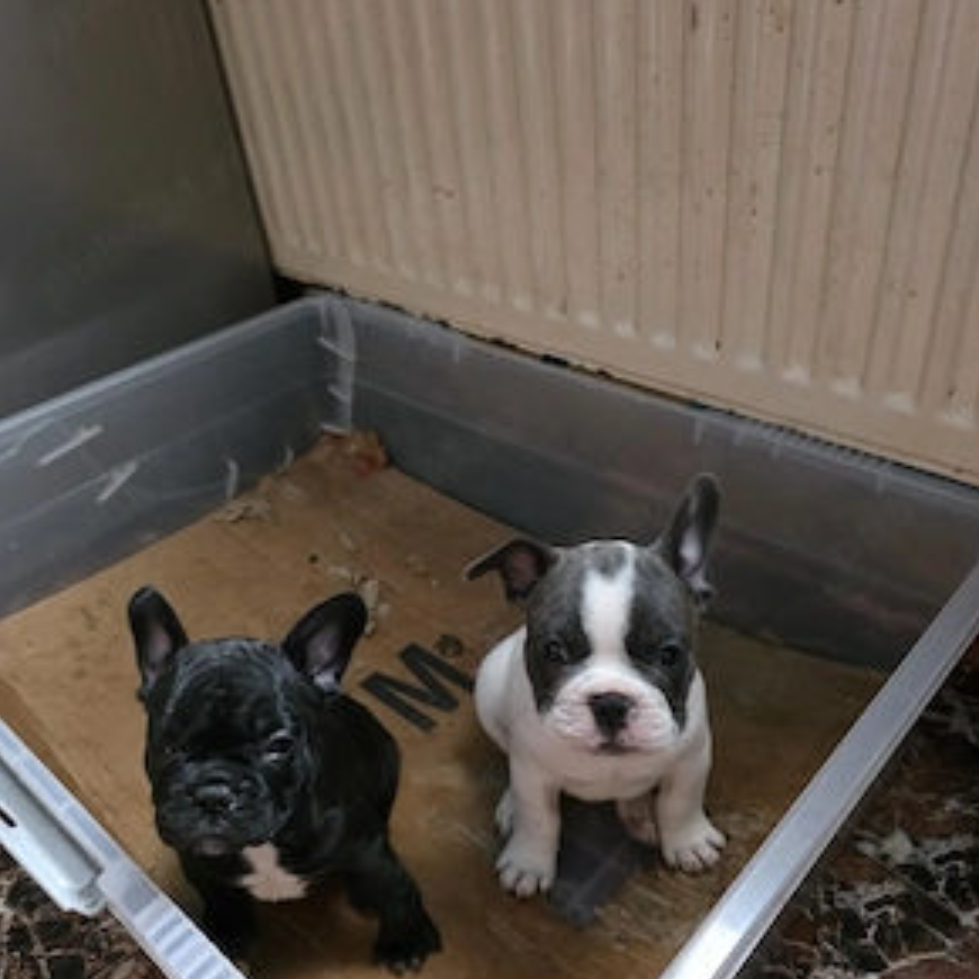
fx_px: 896
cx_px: 479
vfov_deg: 57.2
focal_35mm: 28
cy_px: 527
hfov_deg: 57.3
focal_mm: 6.3
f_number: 1.7
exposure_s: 1/33.4
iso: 1600
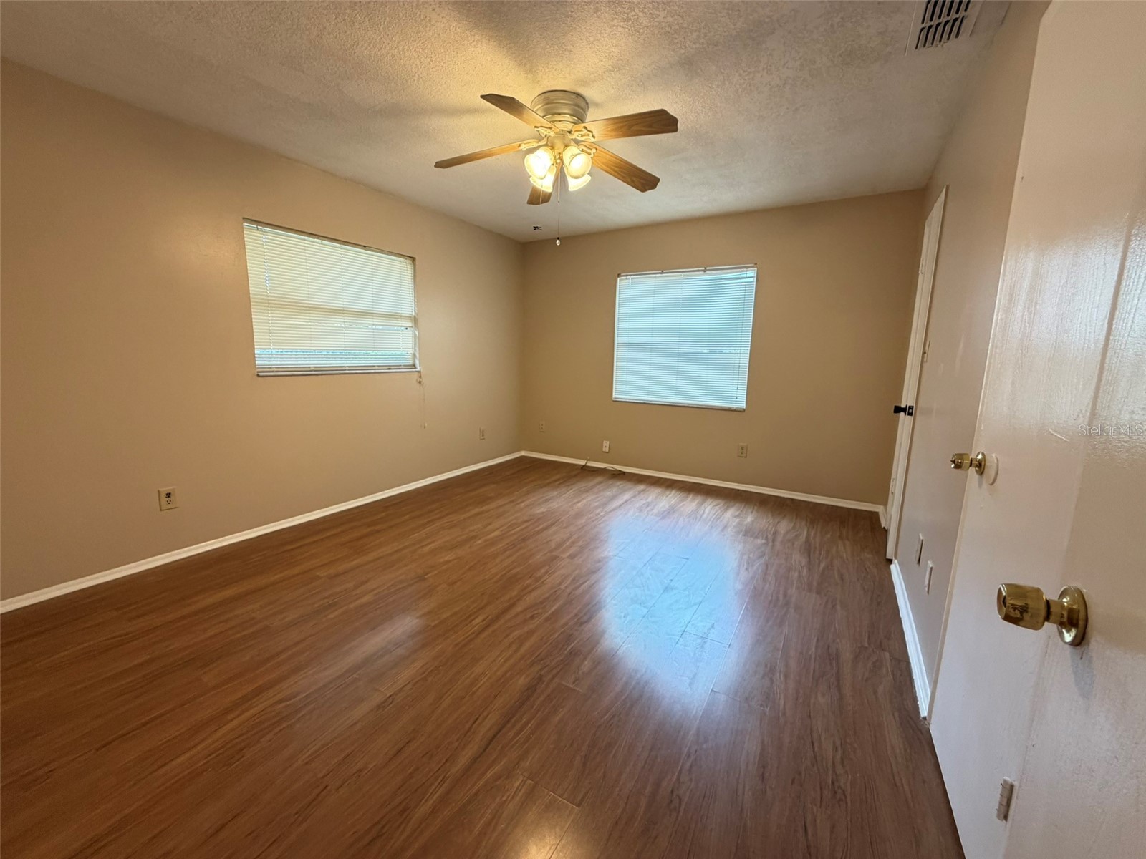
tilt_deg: -8.7
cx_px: 573
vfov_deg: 85.7
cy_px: 430
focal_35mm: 14
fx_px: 463
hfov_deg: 102.1
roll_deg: -0.3
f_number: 2.2
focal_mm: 2.22
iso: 250
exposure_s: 1/60
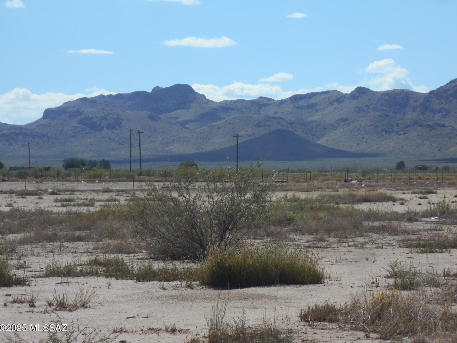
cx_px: 227
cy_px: 170
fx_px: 1729
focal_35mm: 131
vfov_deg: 11.3
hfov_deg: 15.1
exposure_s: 1/500
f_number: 6.5
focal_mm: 23
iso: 80
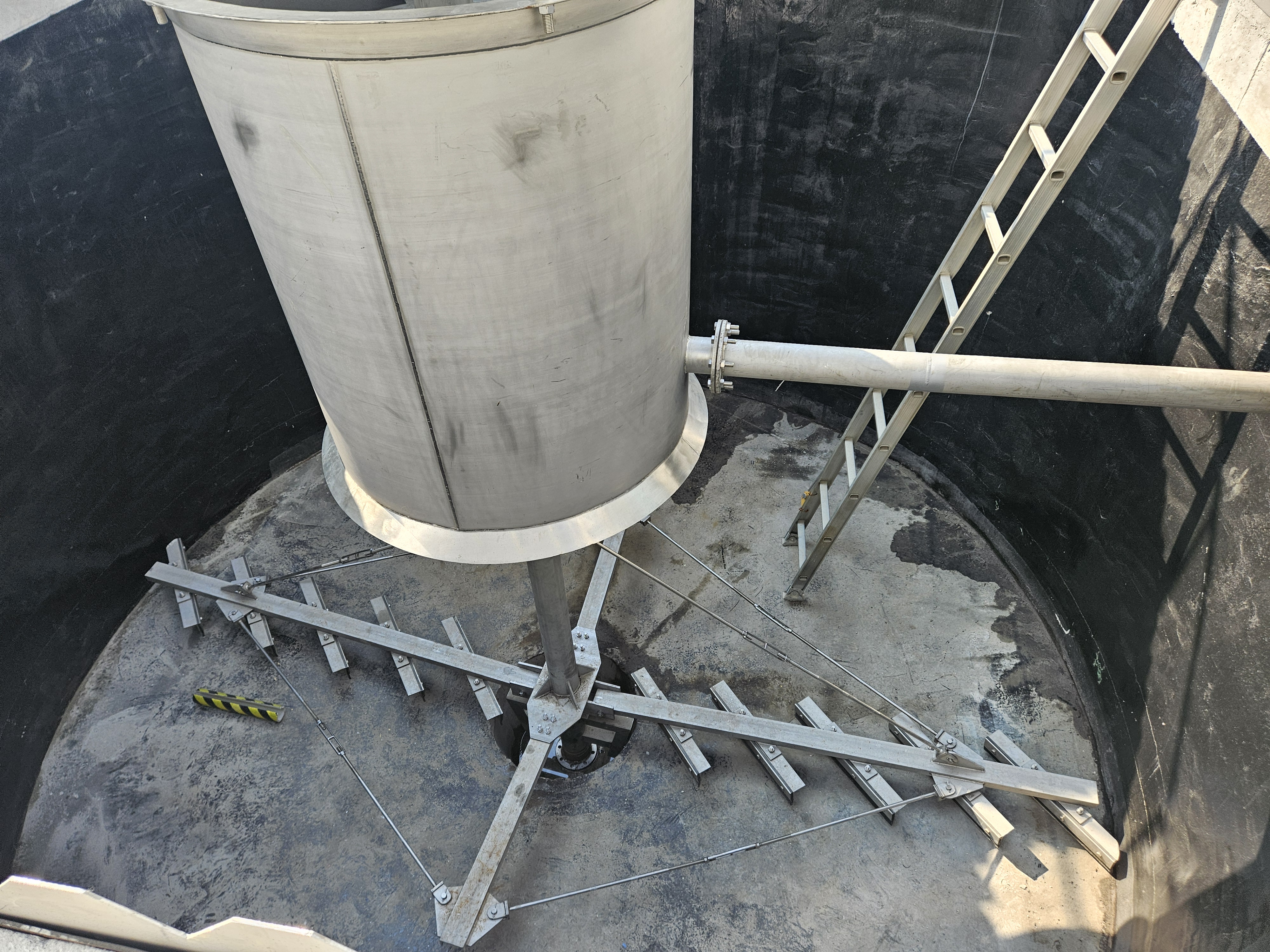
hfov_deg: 73.9
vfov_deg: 58.9
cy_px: 476
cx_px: 635
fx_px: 844
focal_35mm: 23
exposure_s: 1/719
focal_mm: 5.4
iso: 80
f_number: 1.8
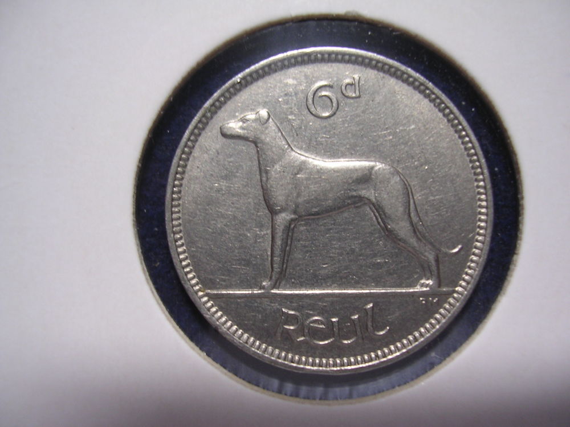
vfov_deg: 37.7
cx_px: 285
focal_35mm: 38
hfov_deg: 49.0
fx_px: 626
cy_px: 214
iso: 100
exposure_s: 1/8.8
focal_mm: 5.8
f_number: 2.8
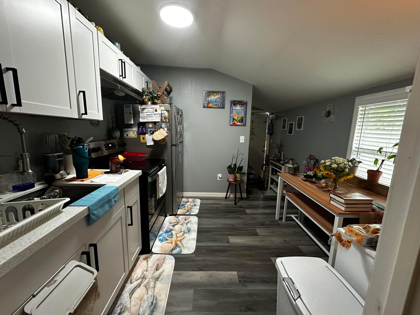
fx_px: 170
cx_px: 210
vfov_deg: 85.7
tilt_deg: -8.4
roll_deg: -2.5
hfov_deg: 102.1
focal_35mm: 14
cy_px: 158
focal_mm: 2.22
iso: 500
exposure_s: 1/60
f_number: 2.2
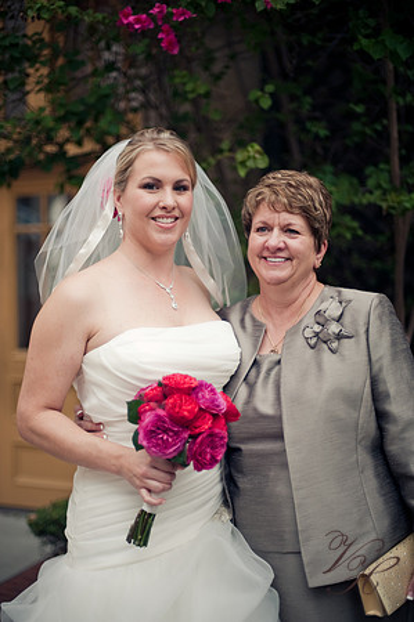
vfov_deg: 39.6
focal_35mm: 50
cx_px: 207
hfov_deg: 26.9
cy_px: 311
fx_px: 864
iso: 400
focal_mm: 50
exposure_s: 1/1250
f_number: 1.4
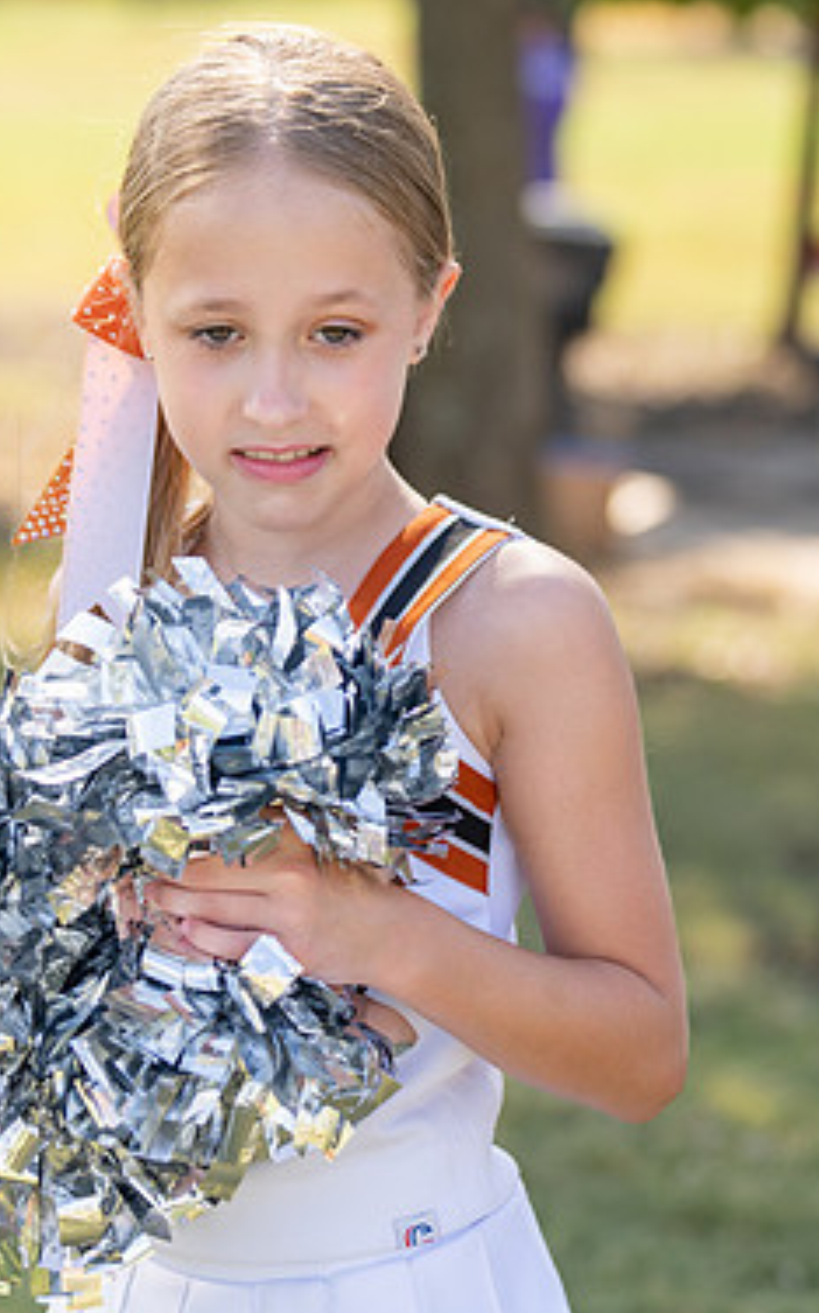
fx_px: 5077
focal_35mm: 142
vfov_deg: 14.7
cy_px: 493
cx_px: 332
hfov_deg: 9.2
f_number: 2.8
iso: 250
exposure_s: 1/1000
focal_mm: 70
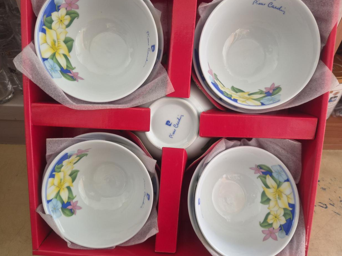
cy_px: 126
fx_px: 237
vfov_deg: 56.8
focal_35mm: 24
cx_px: 173
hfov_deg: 71.6
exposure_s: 1/120
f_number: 1.8
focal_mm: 5.4
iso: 400
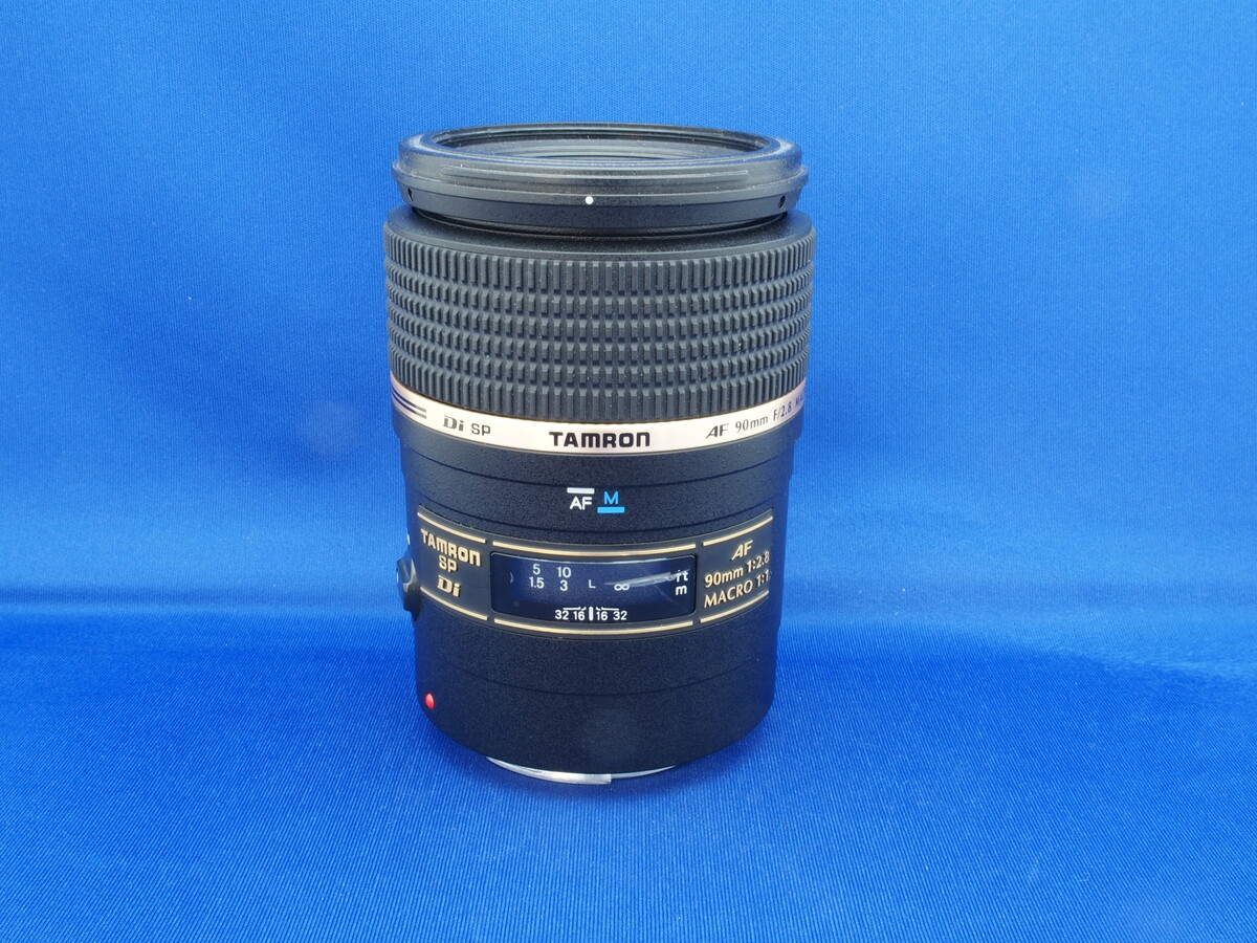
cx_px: 628
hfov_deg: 49.0
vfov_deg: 37.7
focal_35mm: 38
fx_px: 1380
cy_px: 472
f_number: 8
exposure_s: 2.5
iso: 100
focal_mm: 8.1
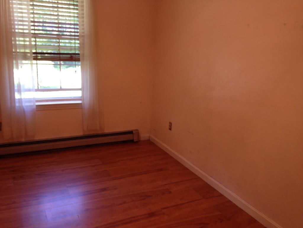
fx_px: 289
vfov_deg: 42.9
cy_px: 114
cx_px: 152
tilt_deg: -13.7
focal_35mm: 33
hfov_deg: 55.4
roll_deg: -1.7
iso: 50
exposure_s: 1/24
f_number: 2.4
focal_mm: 4.12
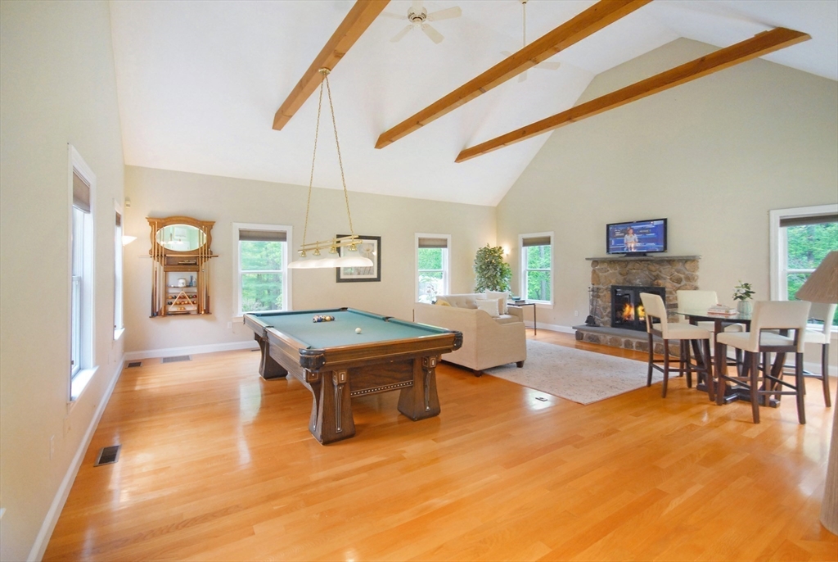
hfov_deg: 100.3
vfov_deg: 77.5
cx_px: 419
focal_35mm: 15
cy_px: 281
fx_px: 350
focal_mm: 10
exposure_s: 1/50
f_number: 5.6
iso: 800
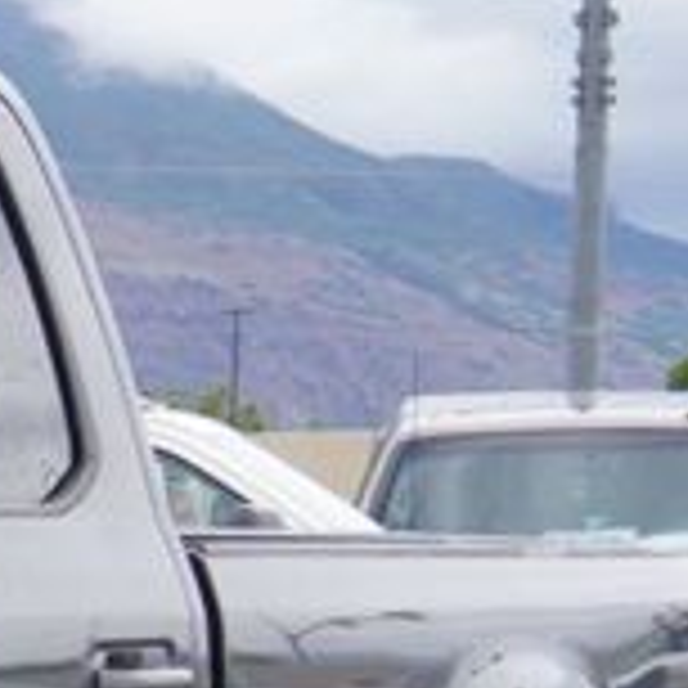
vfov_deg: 6.9
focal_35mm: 248
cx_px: -1363
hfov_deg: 6.5
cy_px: 1165
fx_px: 5573
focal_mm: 29
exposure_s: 1/160
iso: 100
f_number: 8
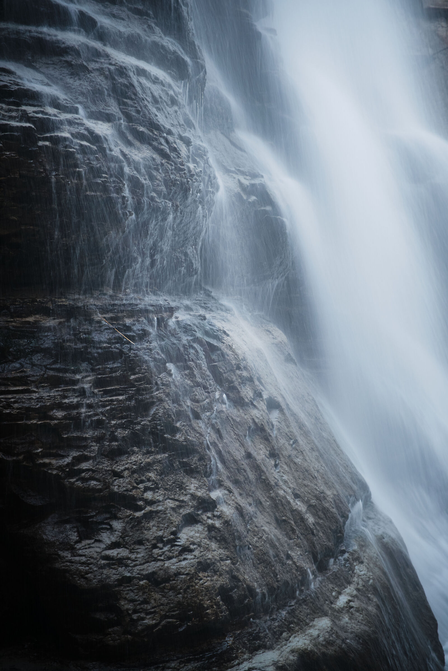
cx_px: 224
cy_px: 336
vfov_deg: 33.9
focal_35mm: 59
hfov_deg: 23.0
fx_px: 1101
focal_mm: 39.3
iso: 400
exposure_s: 1/8
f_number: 5.6
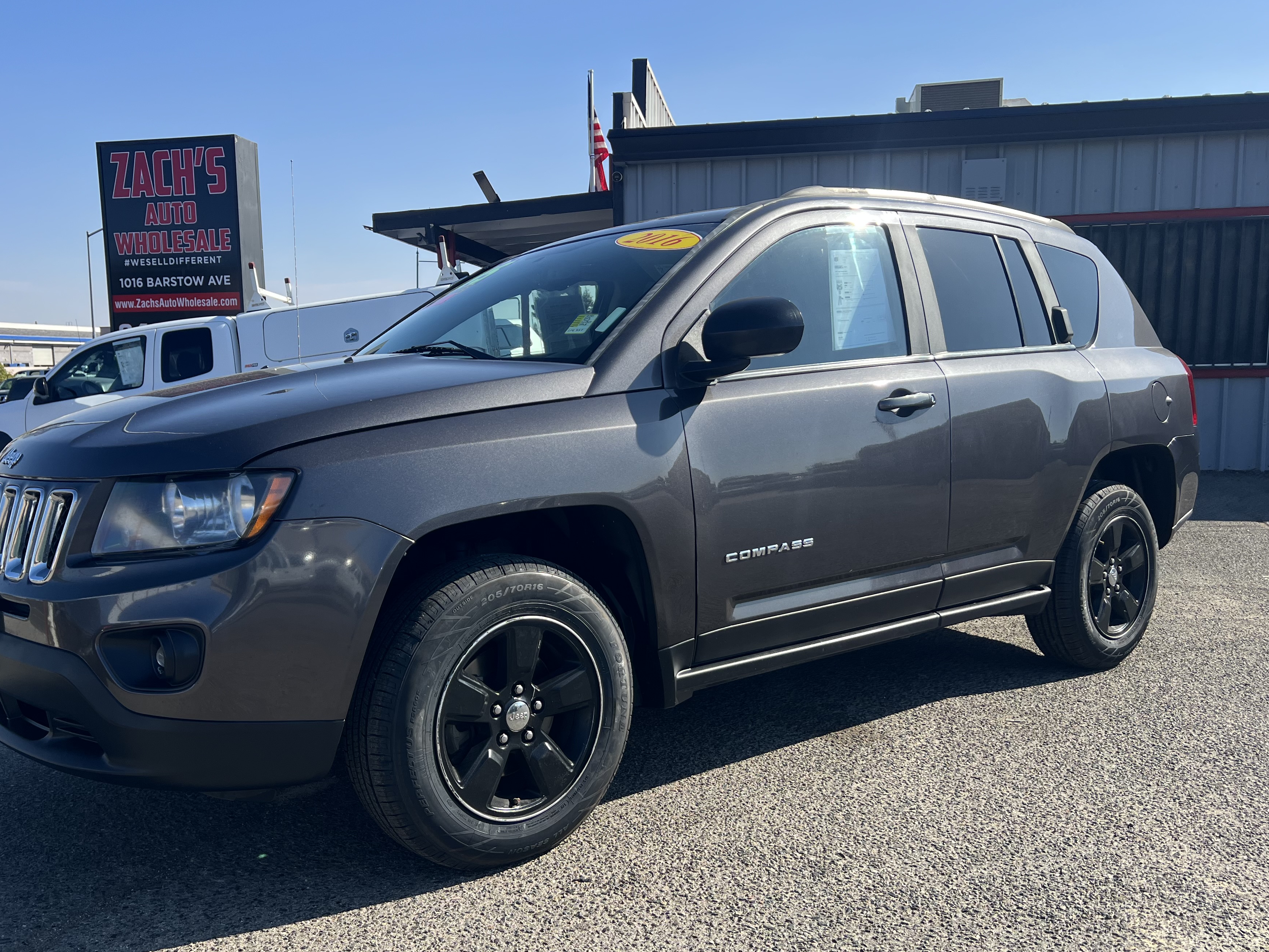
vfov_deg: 46.7
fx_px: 1100
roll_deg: +0.8
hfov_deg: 59.8
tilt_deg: -8.3
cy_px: 519
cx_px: 567
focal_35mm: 30
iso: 50
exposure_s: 1/2762
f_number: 1.5
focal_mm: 5.7
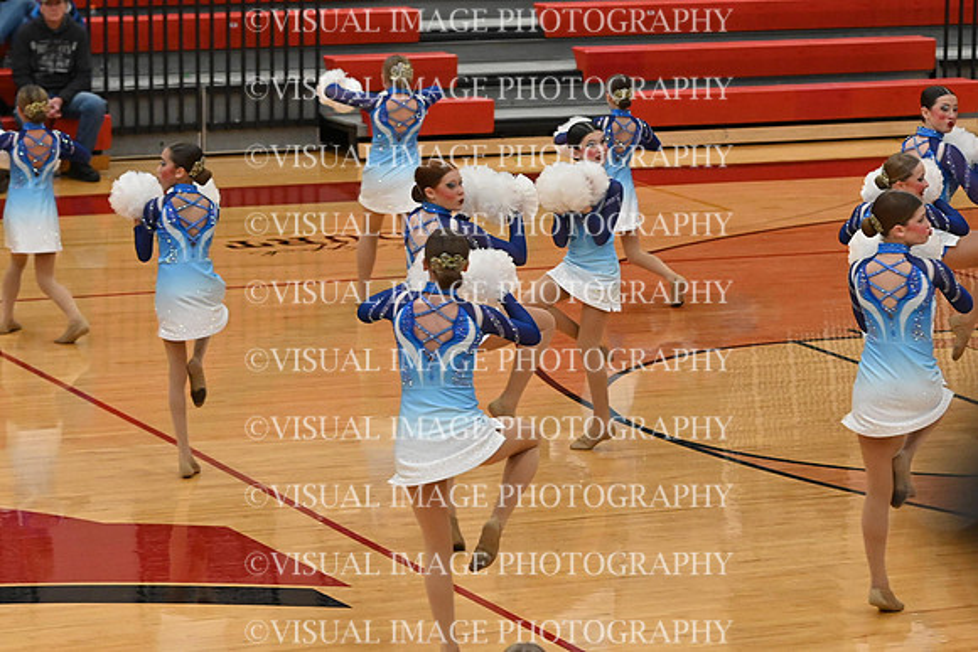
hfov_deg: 13.7
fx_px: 4076
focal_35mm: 150
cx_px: 489
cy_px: 326
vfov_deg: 9.2
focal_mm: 100
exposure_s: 1/400
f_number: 4
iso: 6400
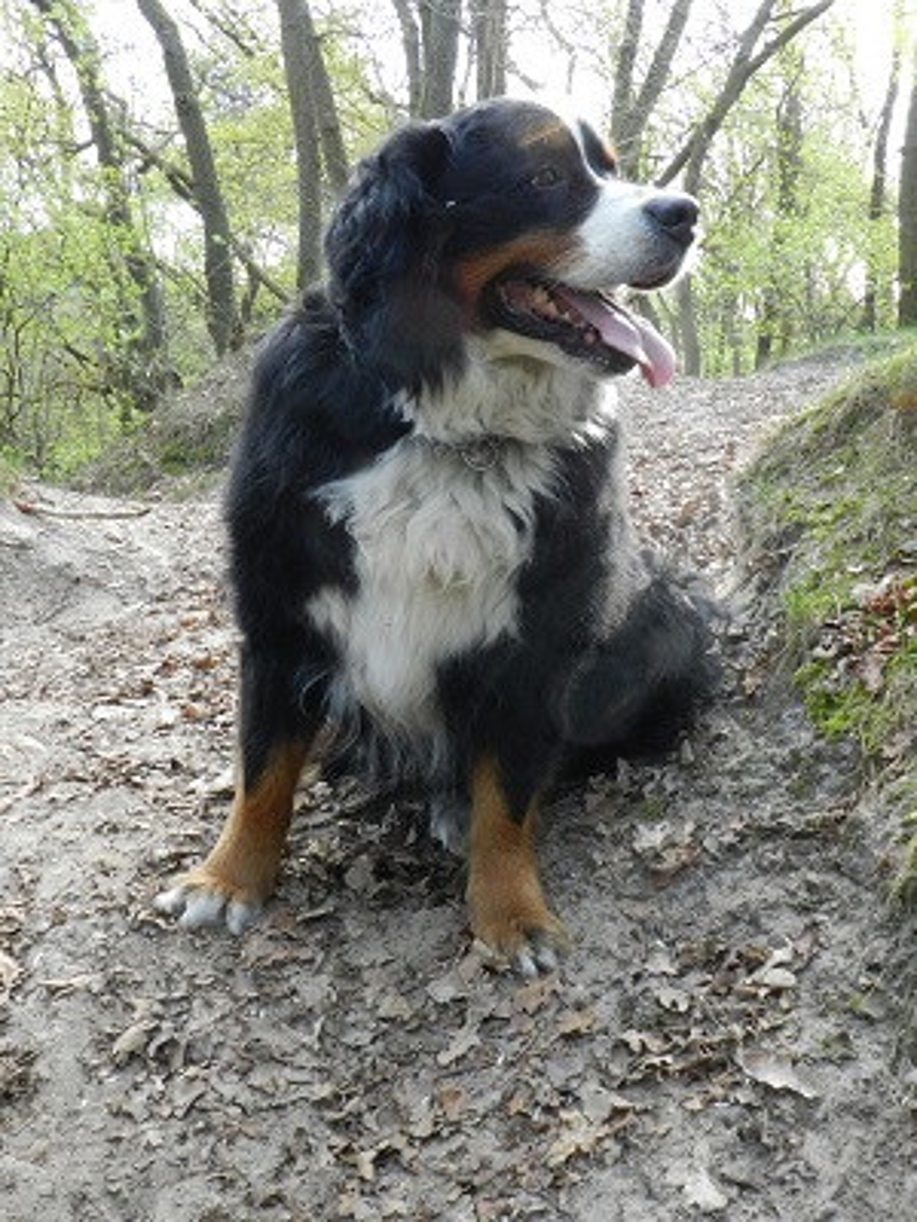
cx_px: 458
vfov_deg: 49.0
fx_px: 1342
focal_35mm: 38
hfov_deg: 37.7
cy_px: 611
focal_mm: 6.7
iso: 640
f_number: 4
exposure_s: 1/100
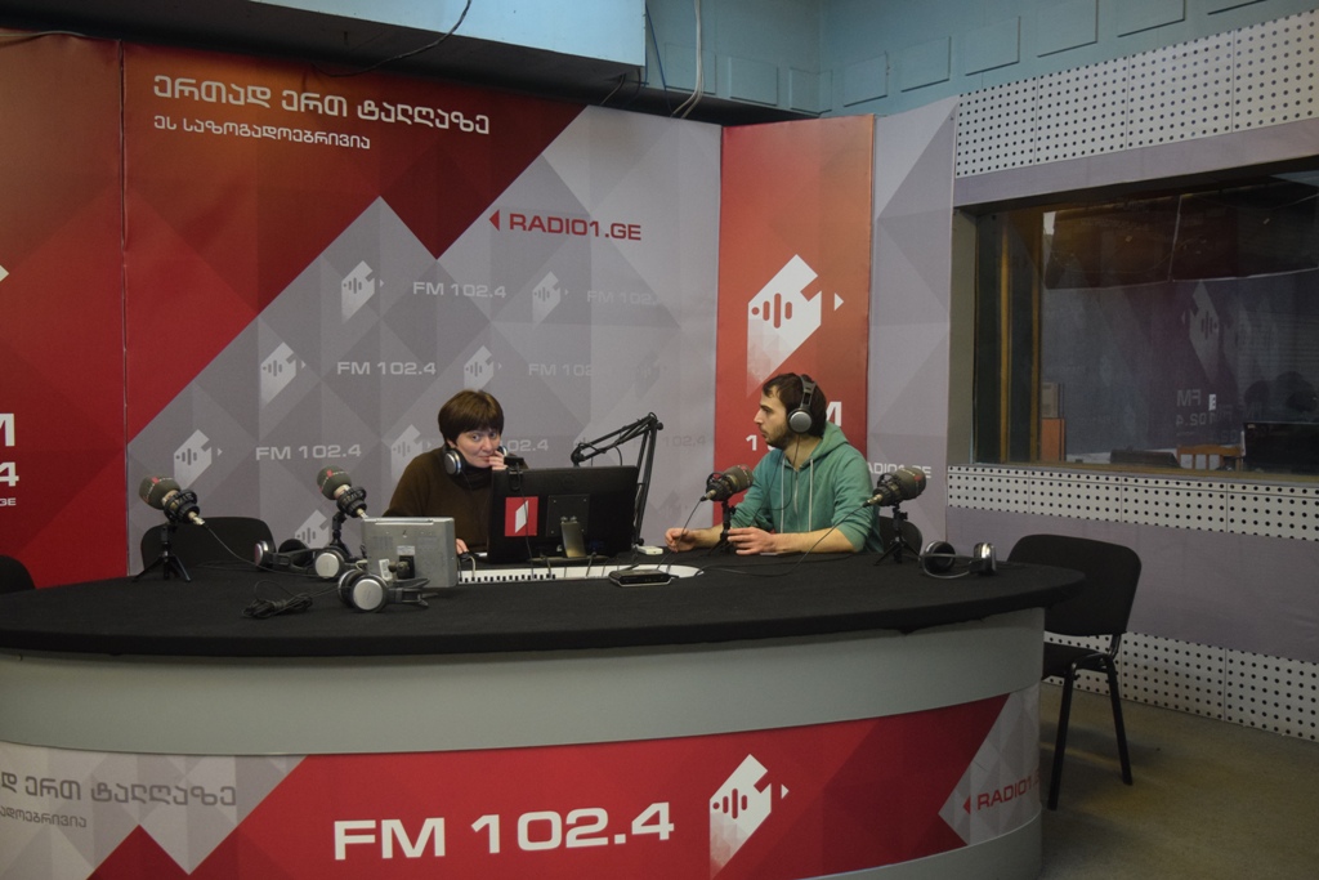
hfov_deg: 55.1
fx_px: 1264
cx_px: 660
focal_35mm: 34
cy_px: 440
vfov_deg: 38.4
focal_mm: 23
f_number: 3.8
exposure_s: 1/60
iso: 2000
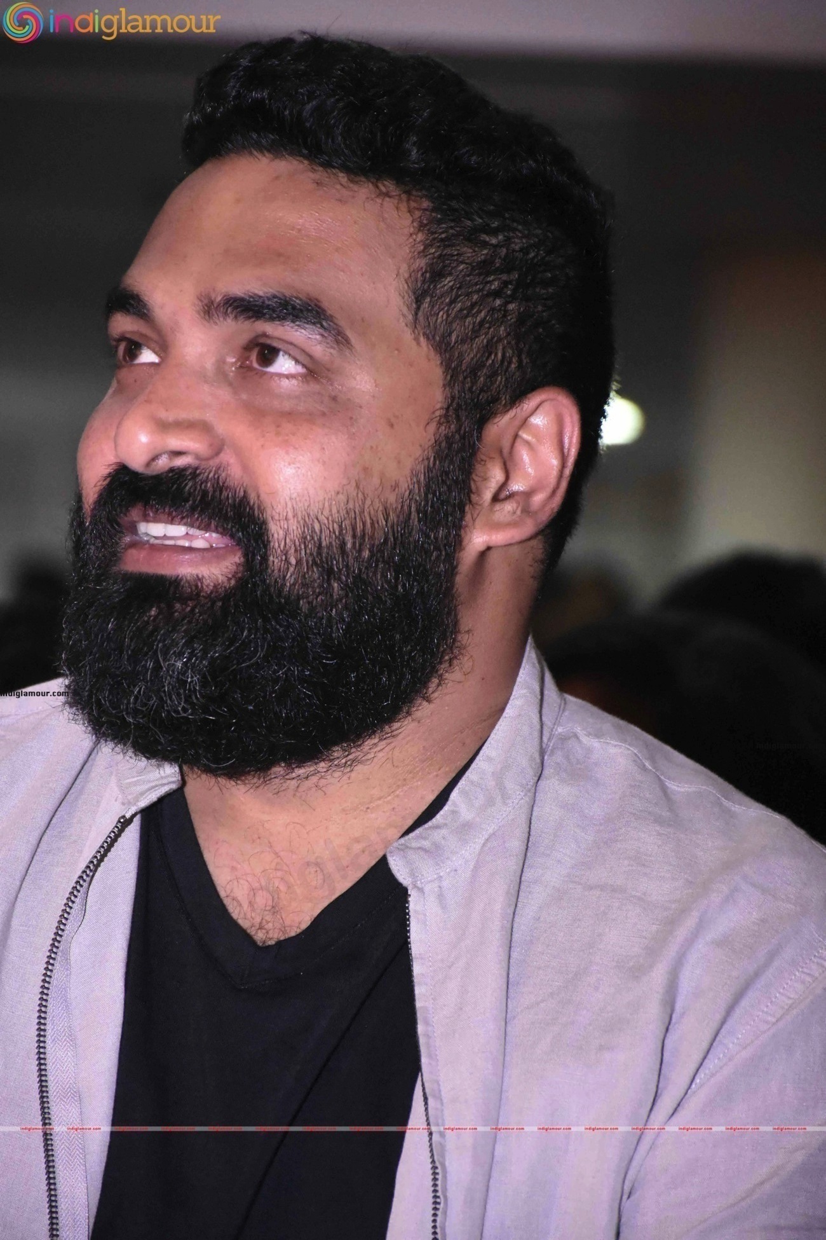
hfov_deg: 6.5
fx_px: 7227
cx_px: 413
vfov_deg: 9.8
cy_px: 620
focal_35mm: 210
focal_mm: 140
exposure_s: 1/80
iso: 8000
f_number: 5.6
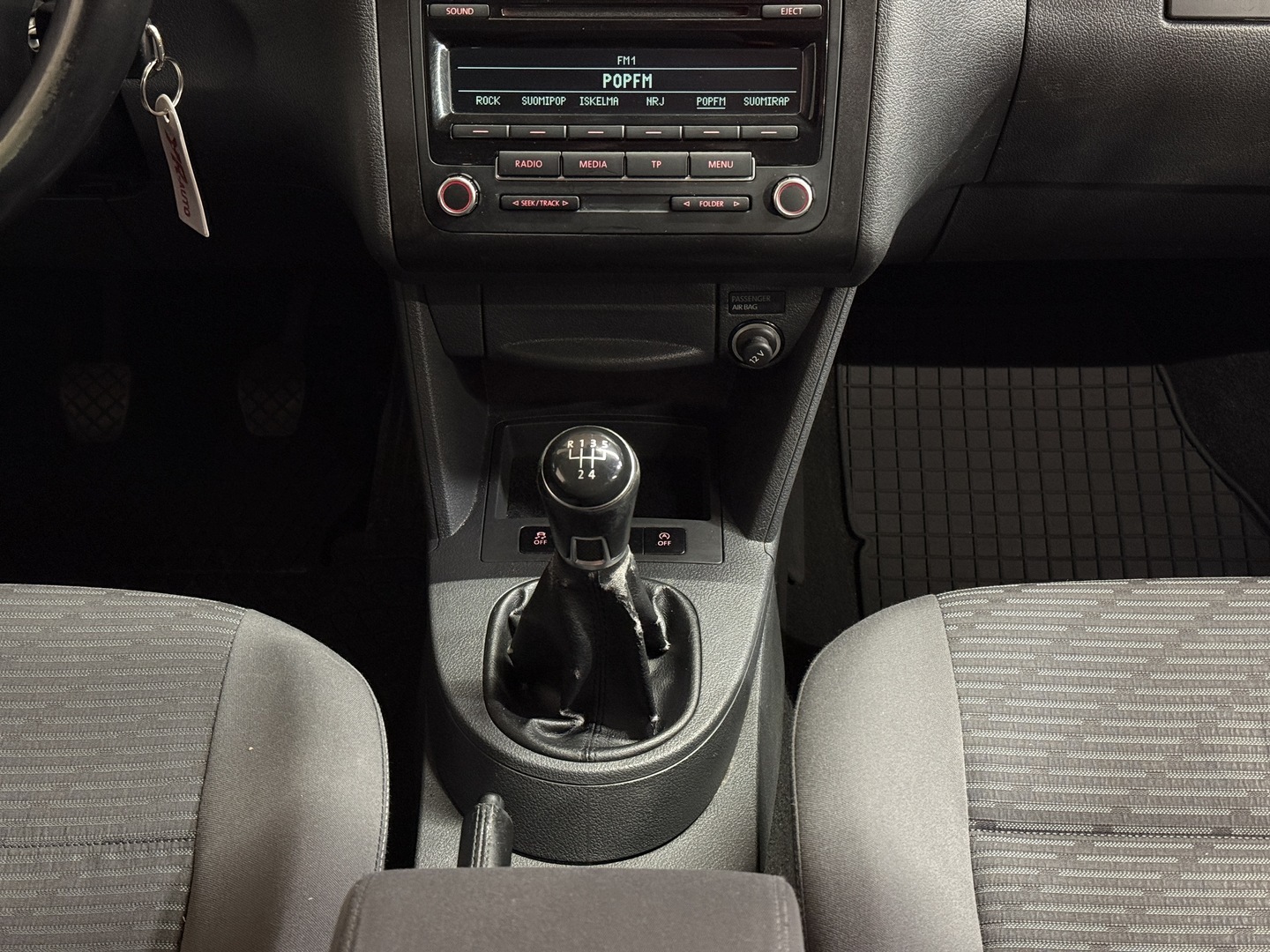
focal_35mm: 48
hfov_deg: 39.7
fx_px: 1761
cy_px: 476
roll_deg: +0.6
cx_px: 635
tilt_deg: -38.8
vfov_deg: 30.3
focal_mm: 6.76
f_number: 1.78
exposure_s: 1/33
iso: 400
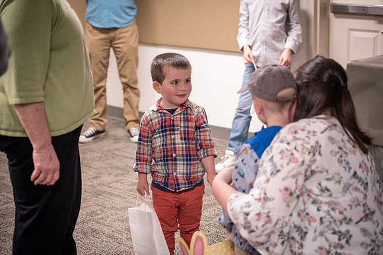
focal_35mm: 70
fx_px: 745
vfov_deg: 19.5
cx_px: 192
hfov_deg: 28.8
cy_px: 128
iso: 1000
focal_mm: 70
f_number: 2.8
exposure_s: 1/100
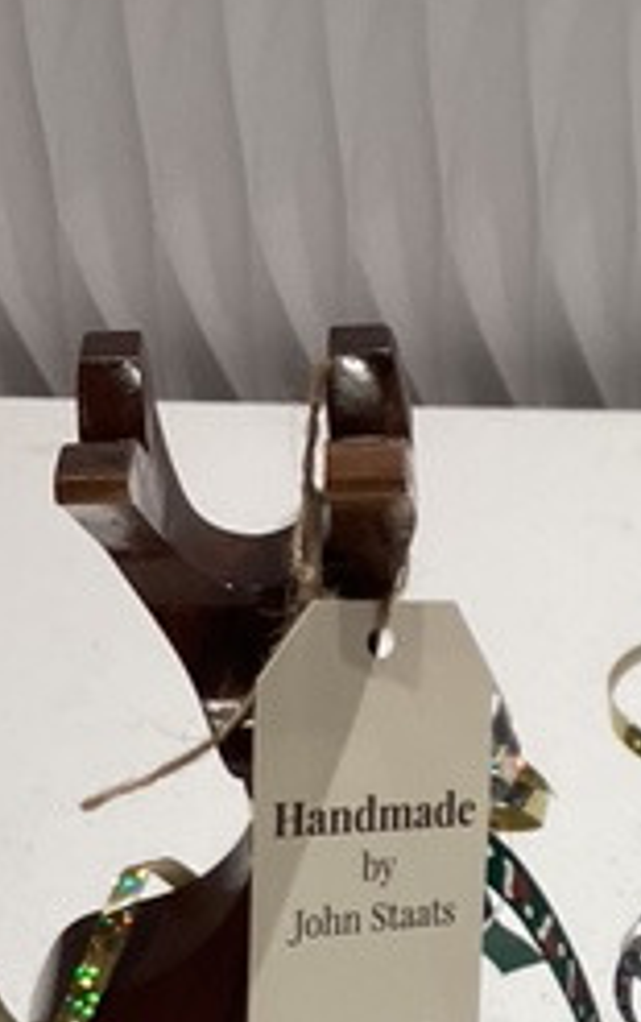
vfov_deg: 23.7
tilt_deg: -36.8
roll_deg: -0.2
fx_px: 2369
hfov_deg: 15.1
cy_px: 927
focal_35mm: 85
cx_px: 678
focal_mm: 3.3
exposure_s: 1/60
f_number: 2.4
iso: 80
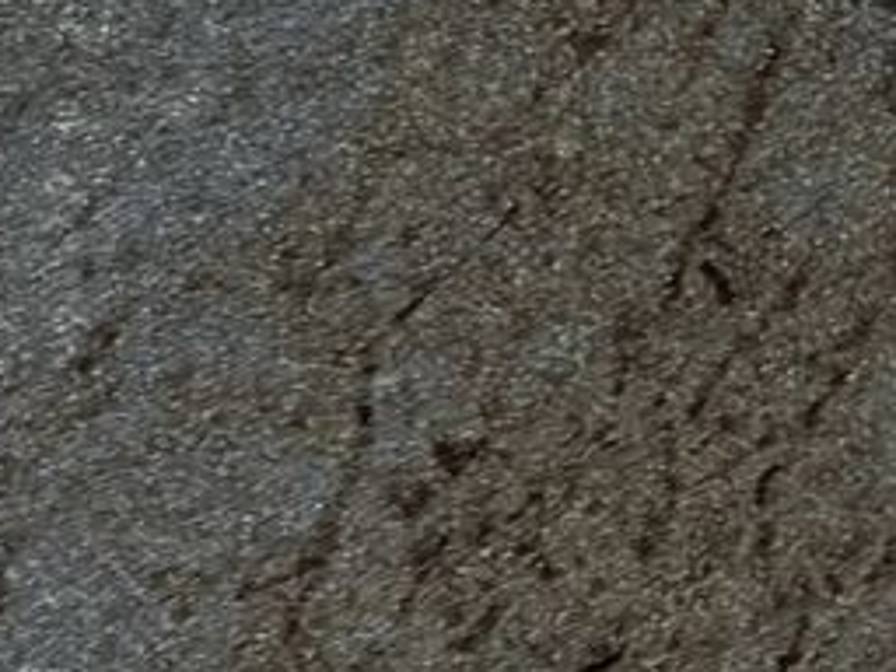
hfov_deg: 7.4
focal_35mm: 260
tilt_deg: -63.6
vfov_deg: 5.7
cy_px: 406
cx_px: 1516
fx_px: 6730
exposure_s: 1/40
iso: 160
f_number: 1.6
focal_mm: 5.96
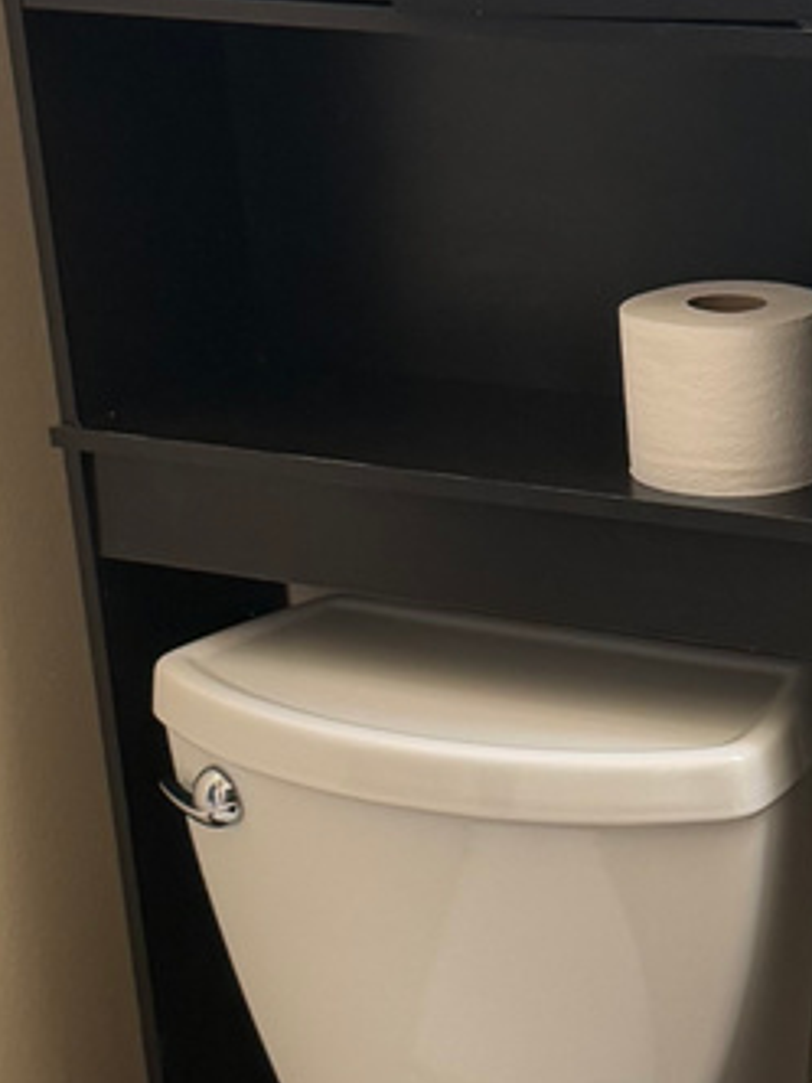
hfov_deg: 13.2
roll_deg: +4.0
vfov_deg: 17.6
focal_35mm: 111
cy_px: 884
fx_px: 3472
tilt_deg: -22.0
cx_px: 802
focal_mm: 6.76
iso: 160
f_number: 1.78
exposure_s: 1/60
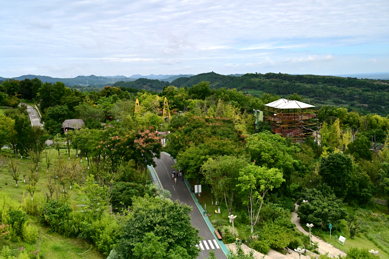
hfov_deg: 50.7
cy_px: 130
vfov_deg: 35.1
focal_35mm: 38
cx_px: 194
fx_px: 411
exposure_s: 1/6400
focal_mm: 38
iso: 4000
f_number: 8
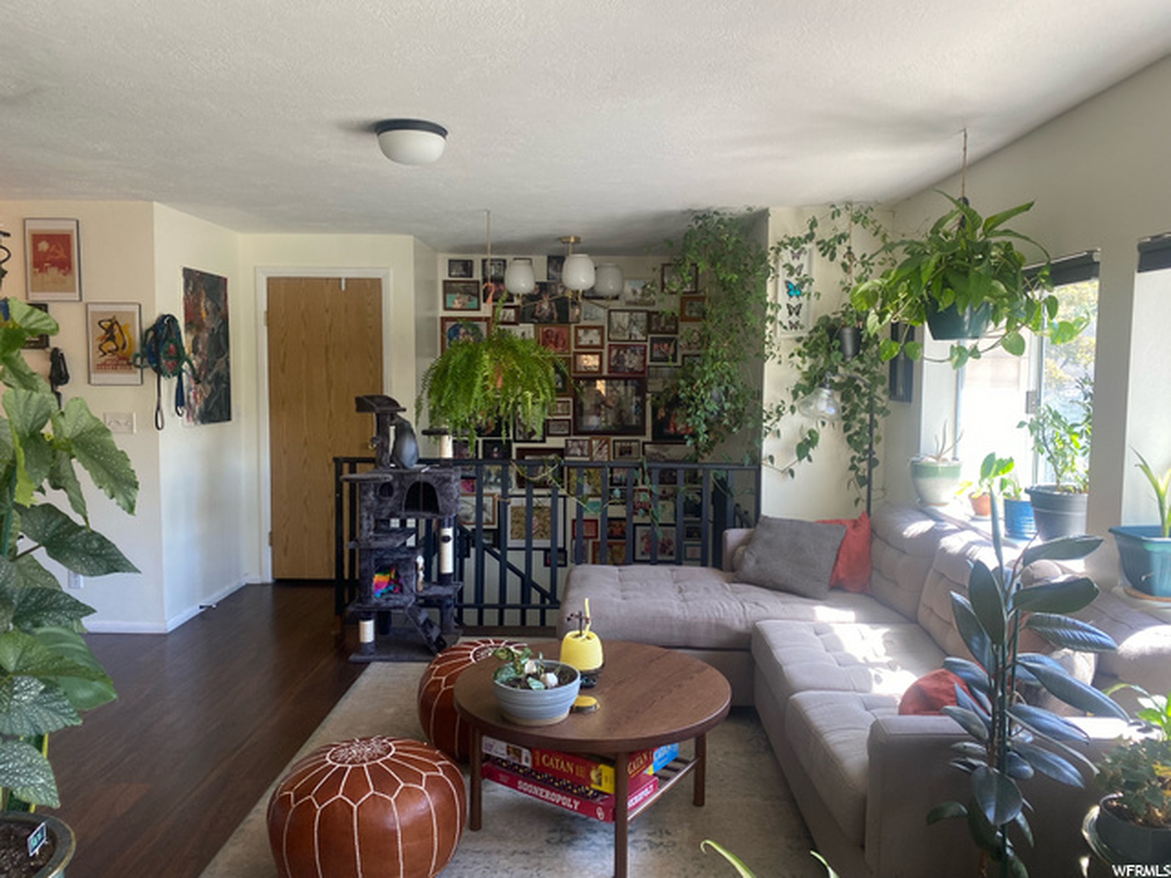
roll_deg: -0.5
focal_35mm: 26
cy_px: 439
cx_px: 586
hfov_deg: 67.3
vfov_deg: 53.1
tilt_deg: -3.6
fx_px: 880
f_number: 1.8
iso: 100
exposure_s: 1/121
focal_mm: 4.25
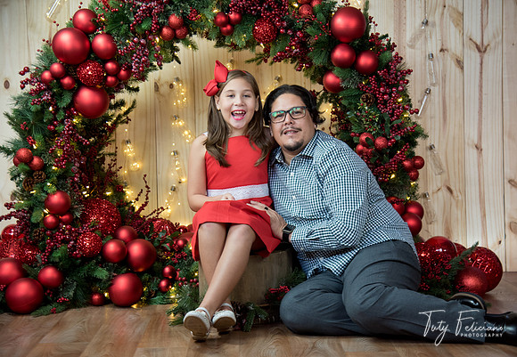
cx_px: 290
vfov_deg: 20.3
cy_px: 193
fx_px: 998
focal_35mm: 69
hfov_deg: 29.0
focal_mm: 62
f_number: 4.5
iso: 1000
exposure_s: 1/80
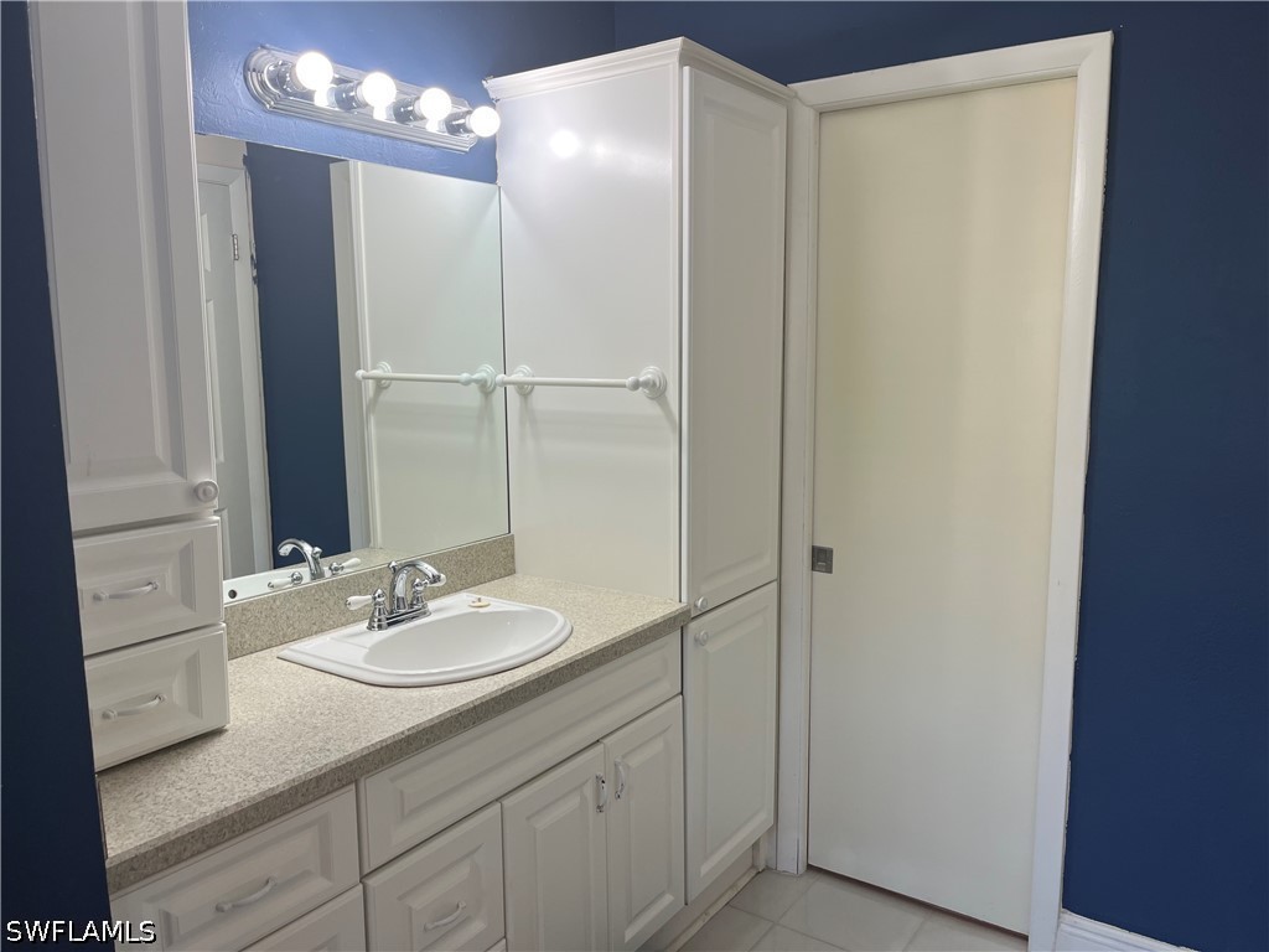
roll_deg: +1.1
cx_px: 634
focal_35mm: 26
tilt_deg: -8.6
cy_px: 476
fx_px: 953
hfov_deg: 67.3
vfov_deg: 53.1
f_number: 1.6
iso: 50
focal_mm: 5.1
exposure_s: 1/120
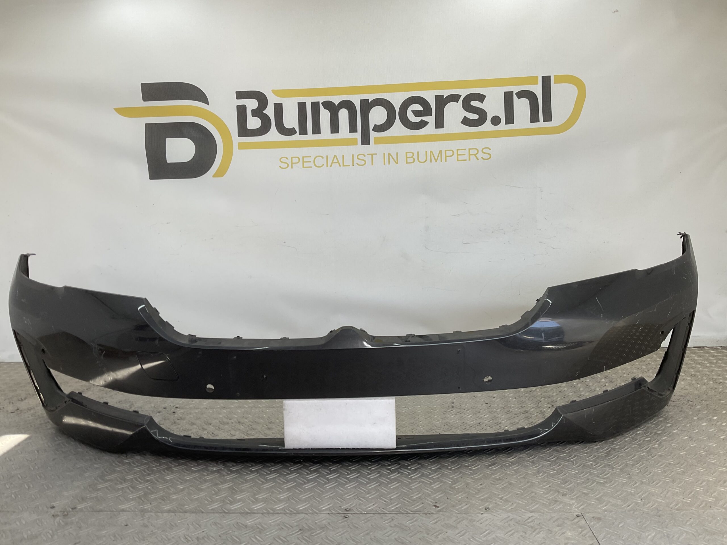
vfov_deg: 48.2
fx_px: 609
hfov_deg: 61.7
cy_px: 272
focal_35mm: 29
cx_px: 364
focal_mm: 3
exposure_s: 1/233
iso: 16
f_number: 1.8
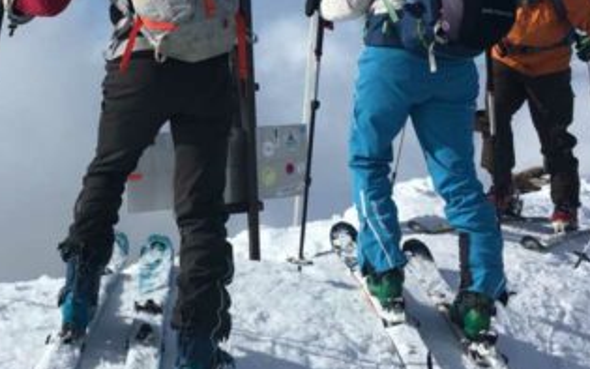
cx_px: 120
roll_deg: +2.2
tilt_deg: +2.7
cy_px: 22
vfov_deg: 17.1
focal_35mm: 75
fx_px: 1206
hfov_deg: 27.0
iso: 25
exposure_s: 1/4525
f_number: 2.2
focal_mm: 4.15
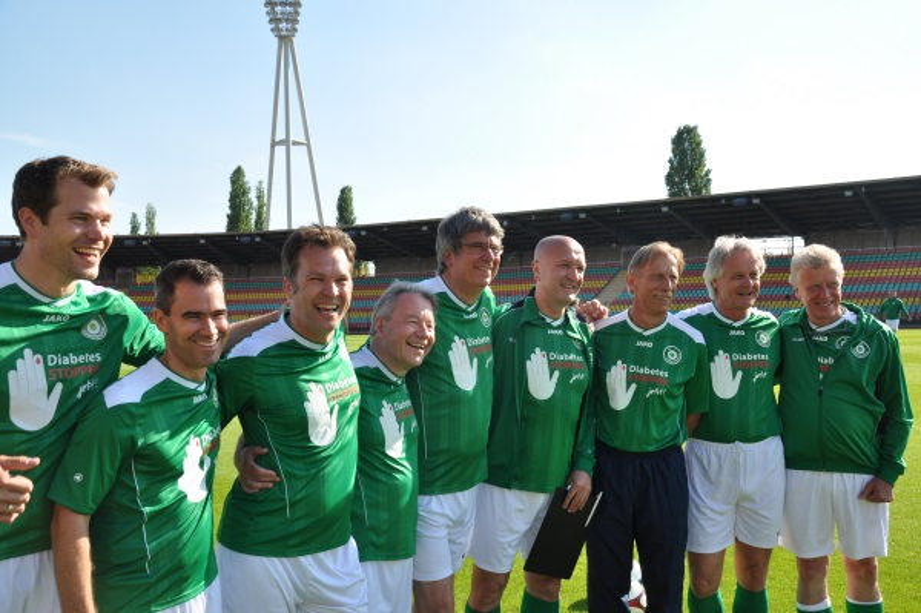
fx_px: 959
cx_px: 460
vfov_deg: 35.4
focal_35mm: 38
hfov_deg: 51.3
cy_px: 306
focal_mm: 25
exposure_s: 1/250
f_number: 8
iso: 200
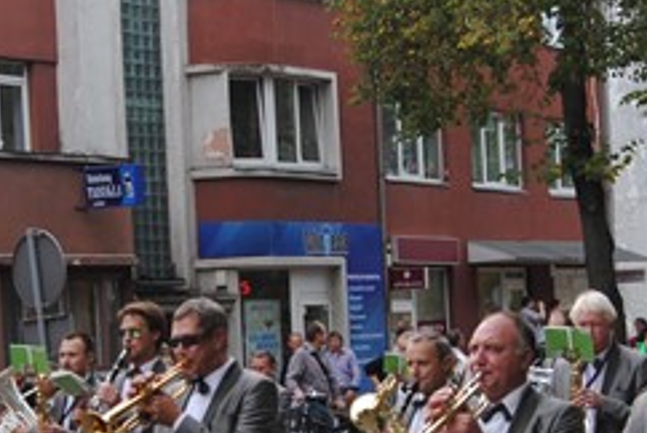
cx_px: 230
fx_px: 1835
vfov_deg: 13.4
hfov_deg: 19.9
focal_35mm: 102
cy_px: 372
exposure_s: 1/125
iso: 110
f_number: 5.6
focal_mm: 20
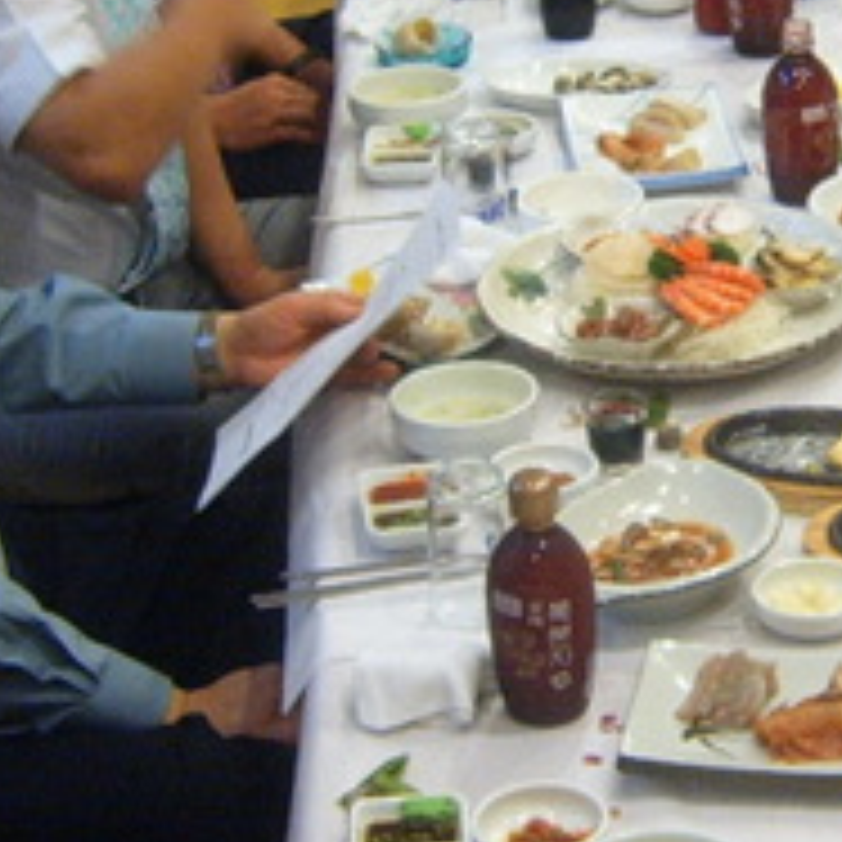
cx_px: 765
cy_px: 360
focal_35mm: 112
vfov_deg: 15.6
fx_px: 3082
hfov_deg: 15.4
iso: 141
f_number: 2.9
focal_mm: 6.2
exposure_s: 1/10
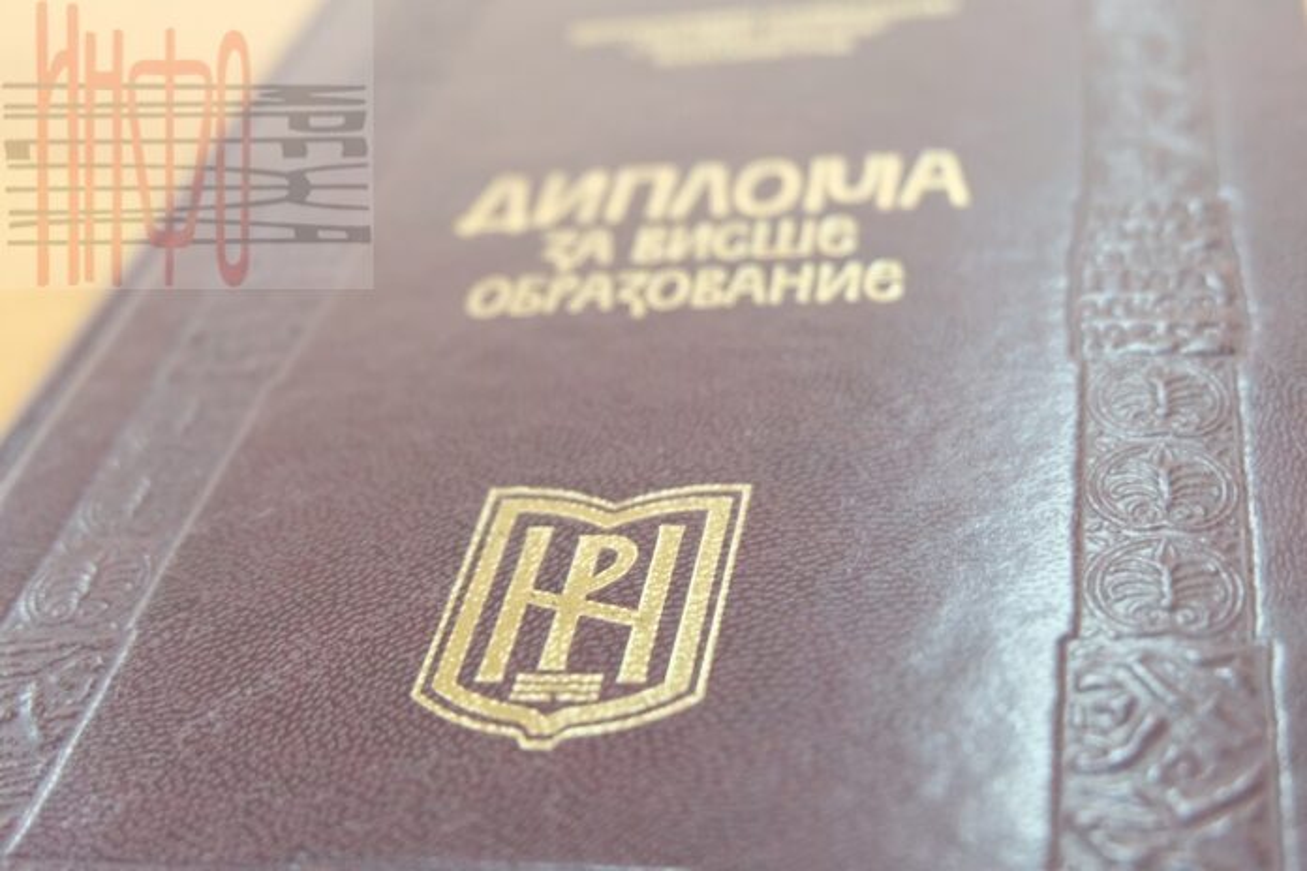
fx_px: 1779
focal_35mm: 49
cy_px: 436
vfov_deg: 27.5
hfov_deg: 40.3
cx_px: 654
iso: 3200
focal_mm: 32.5
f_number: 5
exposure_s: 1/20
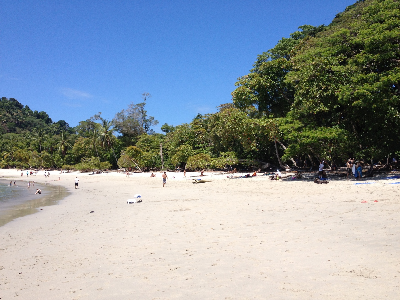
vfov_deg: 40.7
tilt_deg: +1.7
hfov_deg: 52.6
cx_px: 200
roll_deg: -1.8
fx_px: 404
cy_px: 150
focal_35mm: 35
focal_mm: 4.28
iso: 50
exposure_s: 1/1783
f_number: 2.4
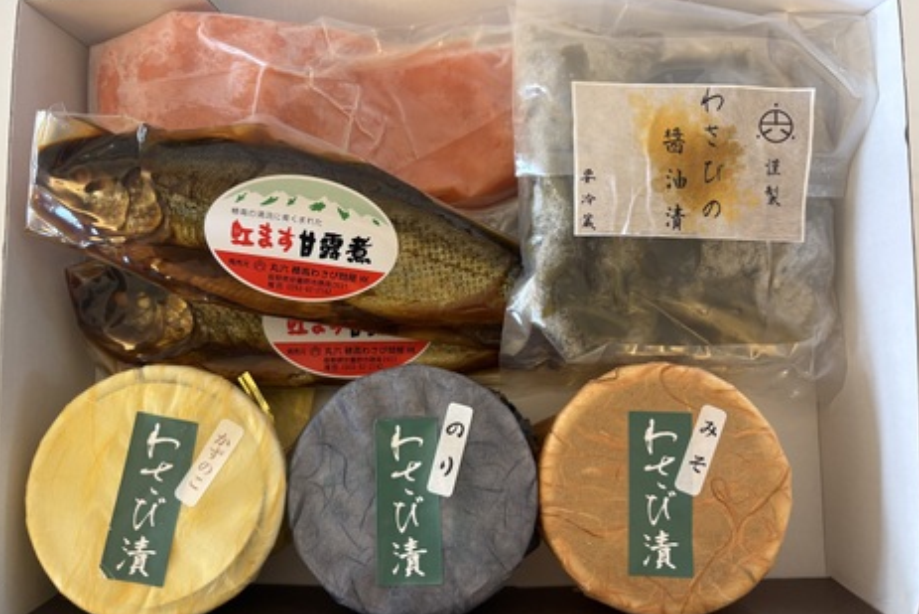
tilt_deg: -84.1
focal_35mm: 28
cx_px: 450
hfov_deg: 65.5
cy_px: 316
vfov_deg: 46.4
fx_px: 715
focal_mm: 5.96
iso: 125
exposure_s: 1/60
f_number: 1.6
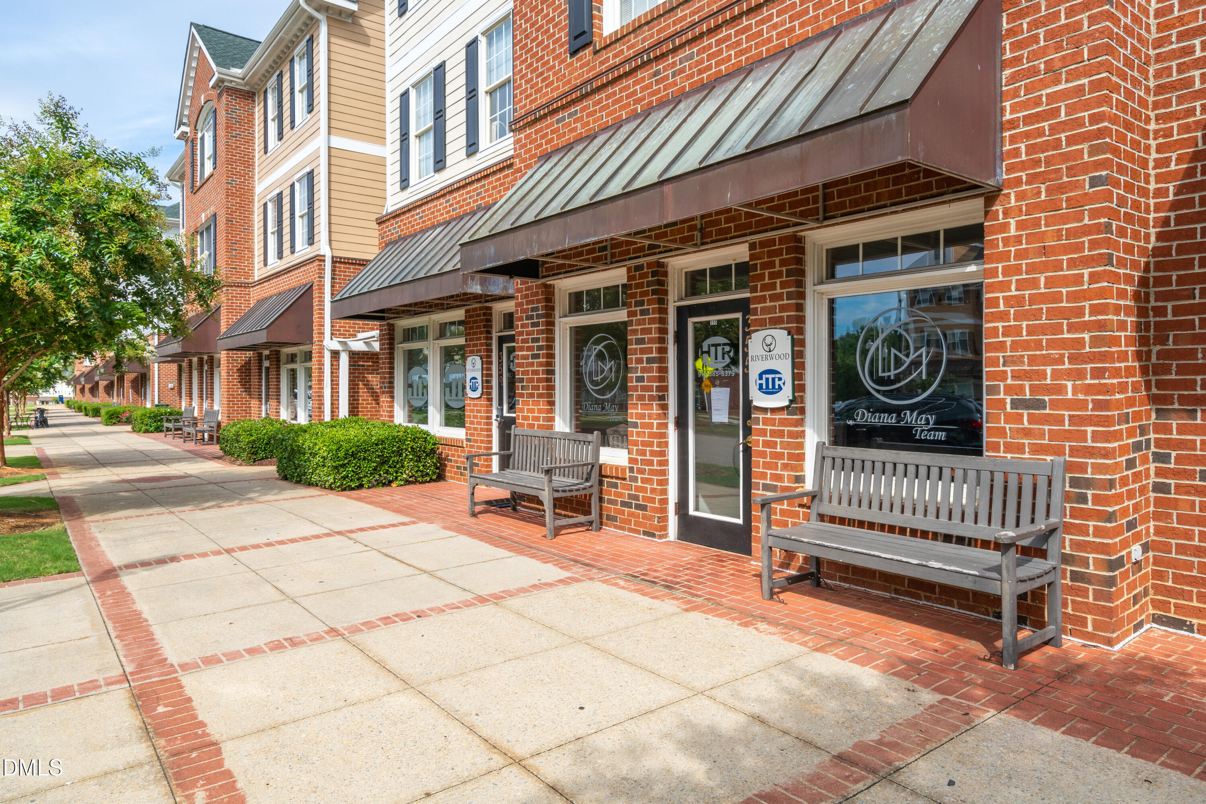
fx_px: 703
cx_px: 603
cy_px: 402
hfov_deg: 81.2
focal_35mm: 21
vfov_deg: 59.5
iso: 320
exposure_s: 1/500
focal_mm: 21
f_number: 8
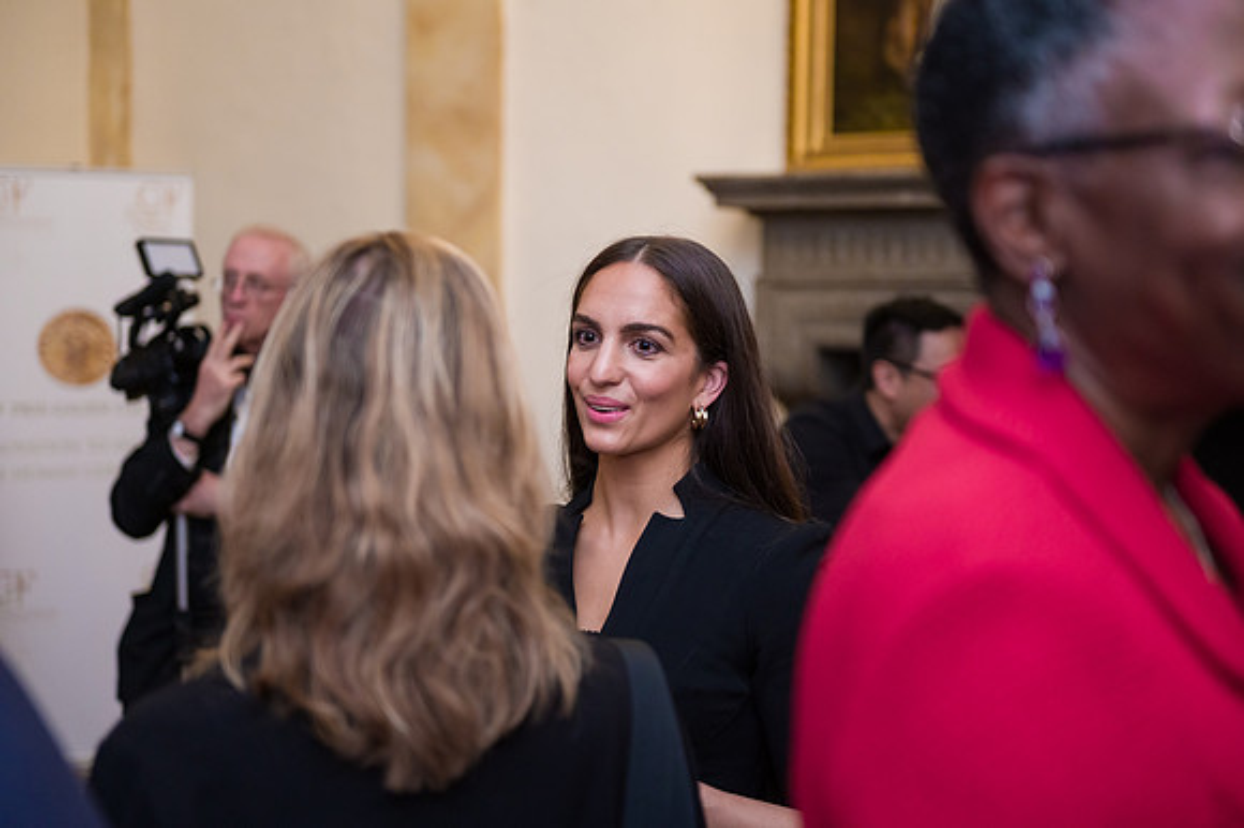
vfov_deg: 23.1
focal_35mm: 59
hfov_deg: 34.2
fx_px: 2024
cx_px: 622
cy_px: 414
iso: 1600
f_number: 3.2
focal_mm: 58
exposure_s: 1/200
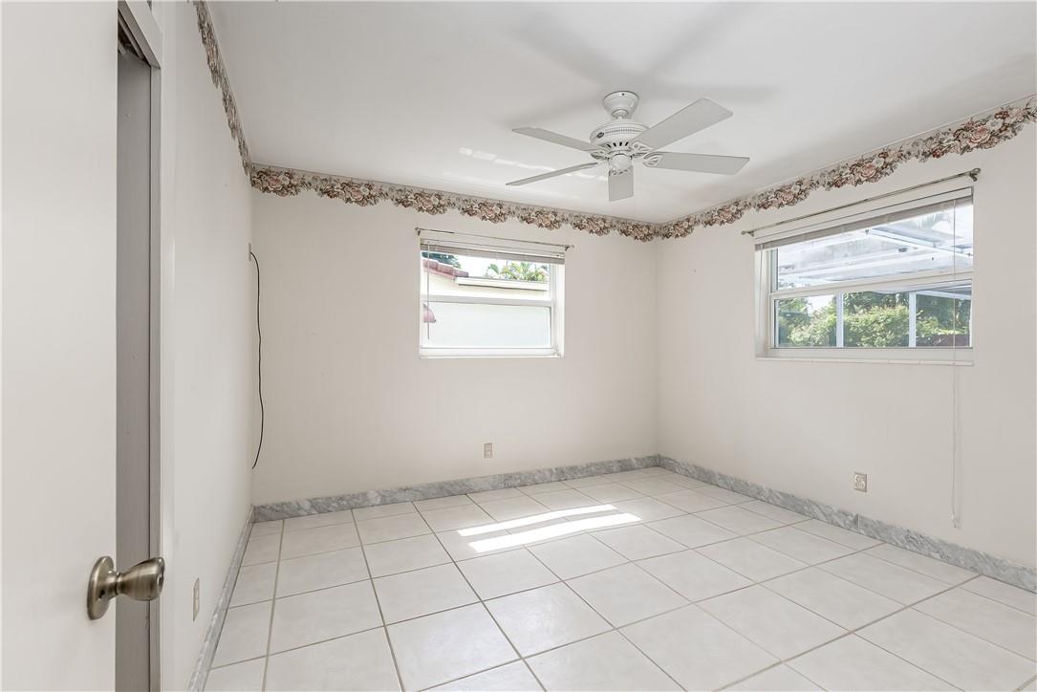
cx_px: 518
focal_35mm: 16
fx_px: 461
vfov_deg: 73.8
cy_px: 346
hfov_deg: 96.7
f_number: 8
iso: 200
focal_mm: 16
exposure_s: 1/160
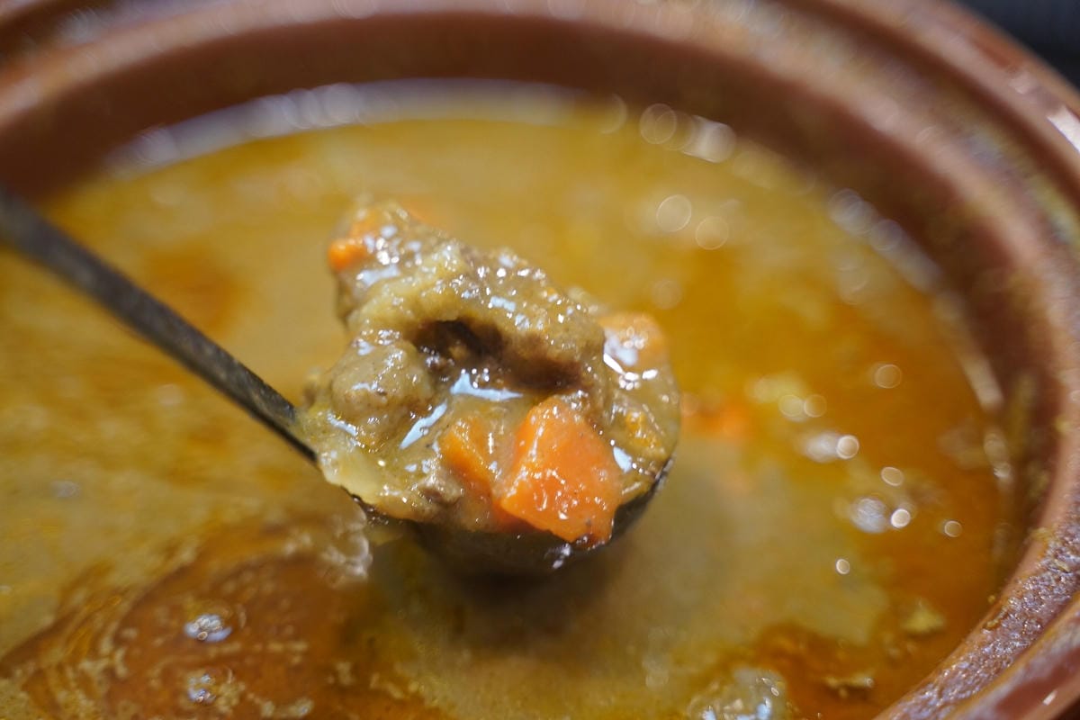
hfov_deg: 27.0
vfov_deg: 18.2
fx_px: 2250
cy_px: 360
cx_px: 540
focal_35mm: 75
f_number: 2.8
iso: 2000
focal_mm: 75
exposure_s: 1/80
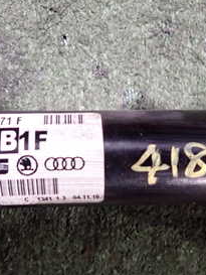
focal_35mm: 55
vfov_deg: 34.9
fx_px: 436
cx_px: 113
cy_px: 142
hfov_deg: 26.6
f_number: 2
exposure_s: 1/20
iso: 800
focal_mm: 4.5
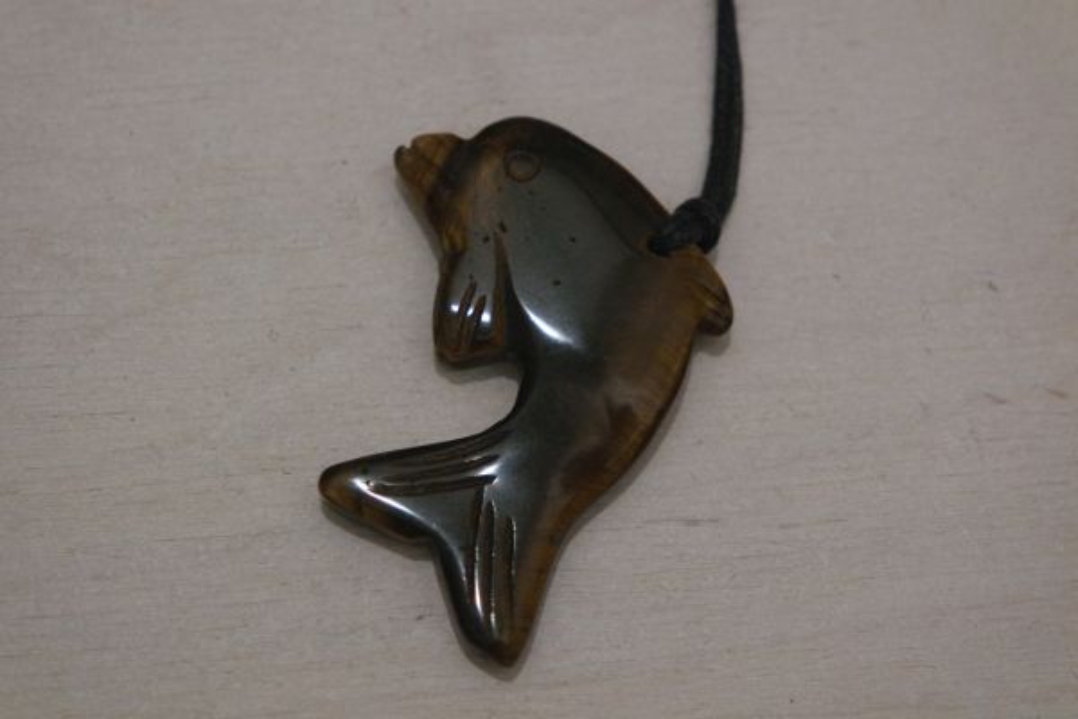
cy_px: 360
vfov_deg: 17.7
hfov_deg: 26.3
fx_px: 2306
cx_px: 539
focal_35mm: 77
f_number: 5.6
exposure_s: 1/40
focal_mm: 50
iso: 3200
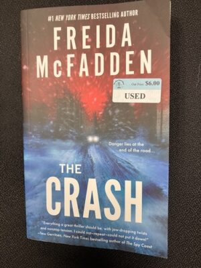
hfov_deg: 49.7
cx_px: 100
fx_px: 217
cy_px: 134
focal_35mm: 28
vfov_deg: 63.4
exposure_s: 1/60
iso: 160
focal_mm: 3.99
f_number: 1.8
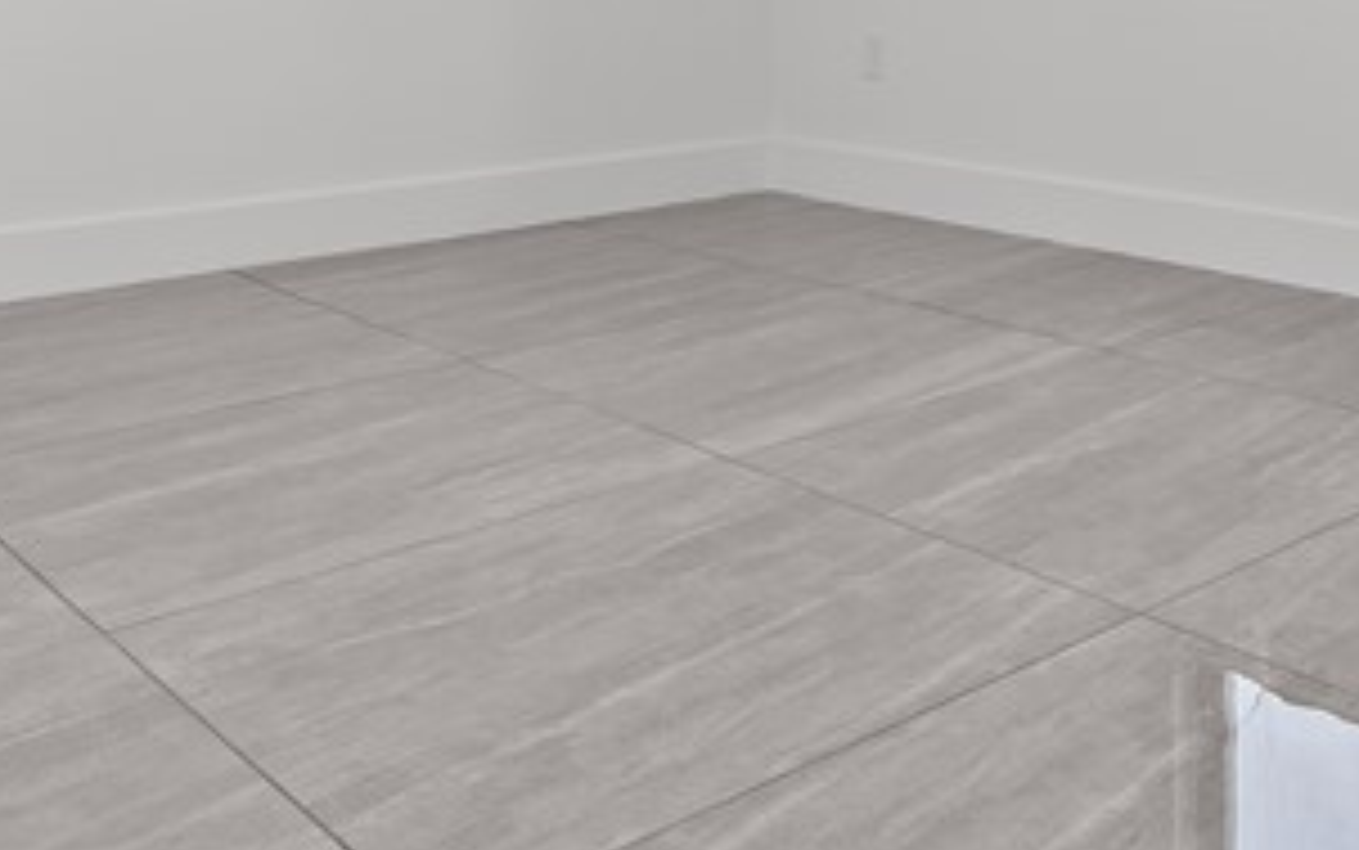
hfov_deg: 42.8
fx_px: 1630
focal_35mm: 44
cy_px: -72
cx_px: 1118
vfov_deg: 27.0
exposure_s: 1/5
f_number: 9
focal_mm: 12
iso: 200
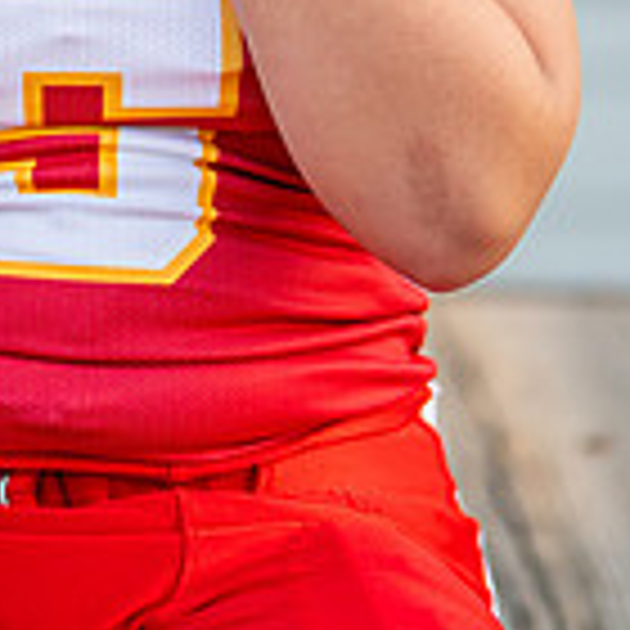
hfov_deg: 8.4
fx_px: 4262
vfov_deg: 8.3
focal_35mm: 207
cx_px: 172
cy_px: -287
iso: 200
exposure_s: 1/2500
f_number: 1.2
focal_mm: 50
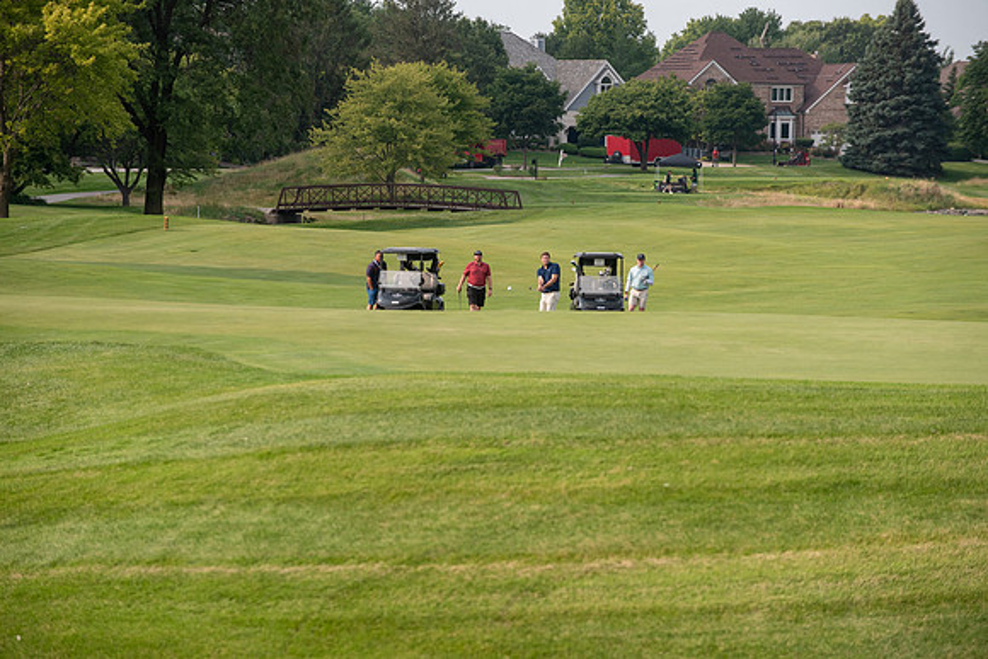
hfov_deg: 10.3
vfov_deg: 6.9
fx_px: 5495
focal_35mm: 200
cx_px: 494
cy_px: 330
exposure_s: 1/1250
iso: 250
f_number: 5
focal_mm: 200
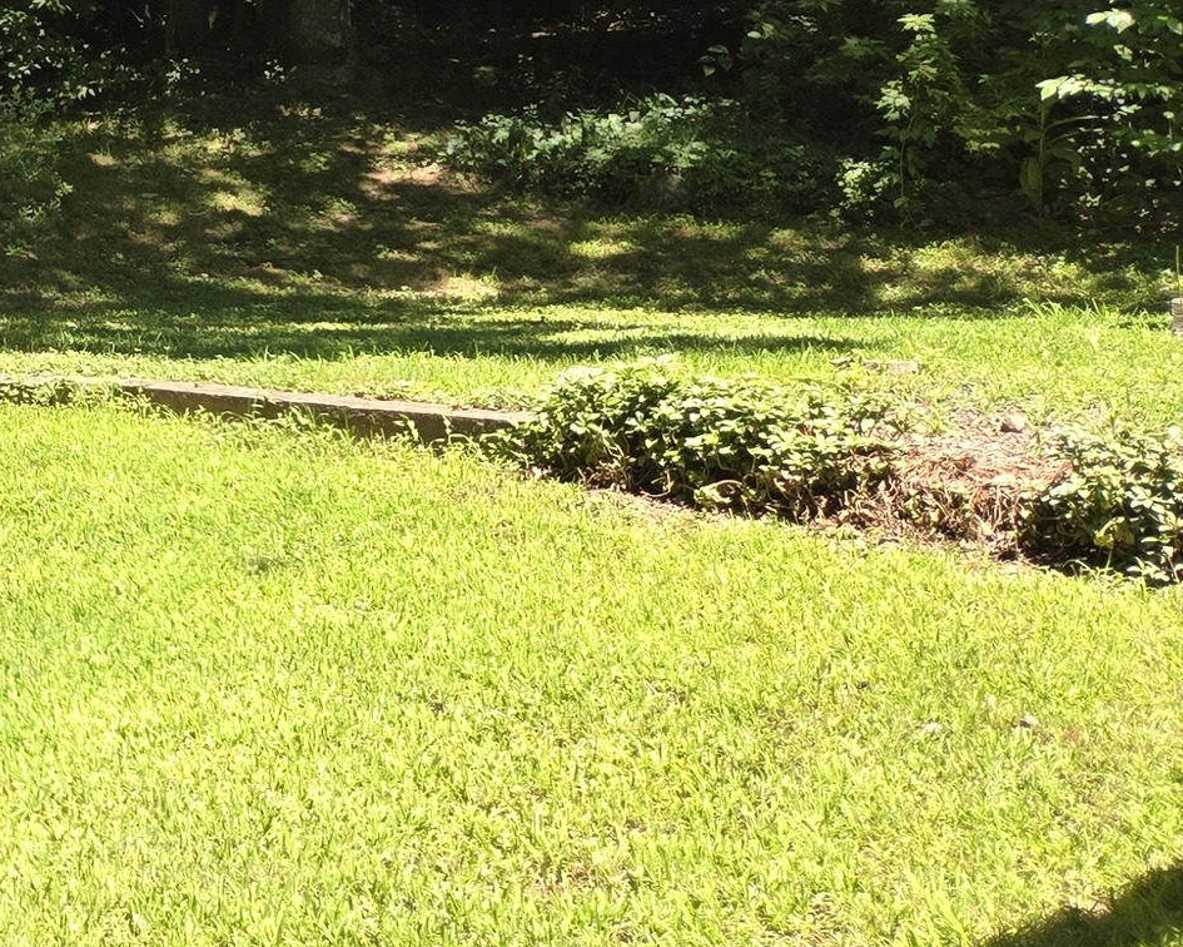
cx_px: -737
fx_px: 2556
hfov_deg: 20.8
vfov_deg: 20.1
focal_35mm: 73
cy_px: -80
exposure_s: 1/362
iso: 25
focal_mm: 5.4
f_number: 1.8
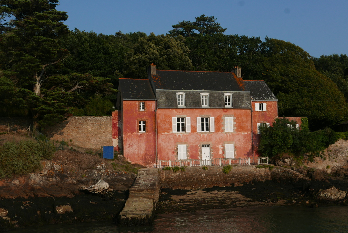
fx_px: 484
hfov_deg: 39.6
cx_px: 174
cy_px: 116
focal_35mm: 50
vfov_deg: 27.0
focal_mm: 22.7
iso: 200
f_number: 5.6
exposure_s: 1/1300
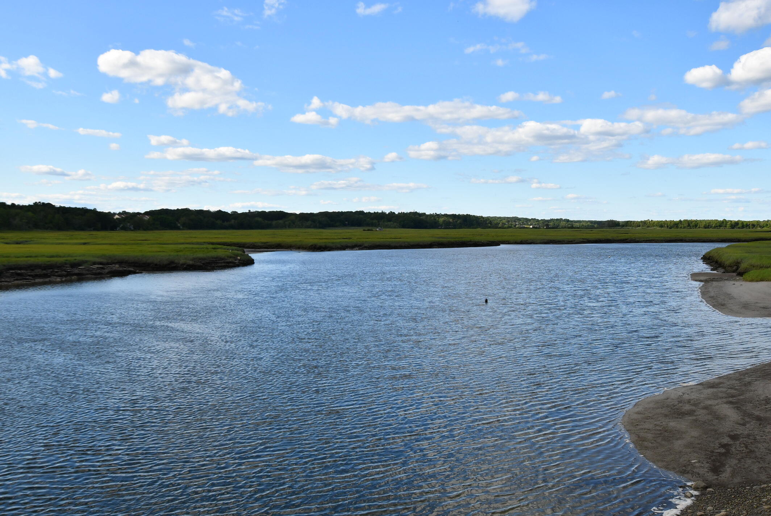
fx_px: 858
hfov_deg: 48.4
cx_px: 386
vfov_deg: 33.5
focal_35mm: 40
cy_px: 258
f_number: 8
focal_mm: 20
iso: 200
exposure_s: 1/400
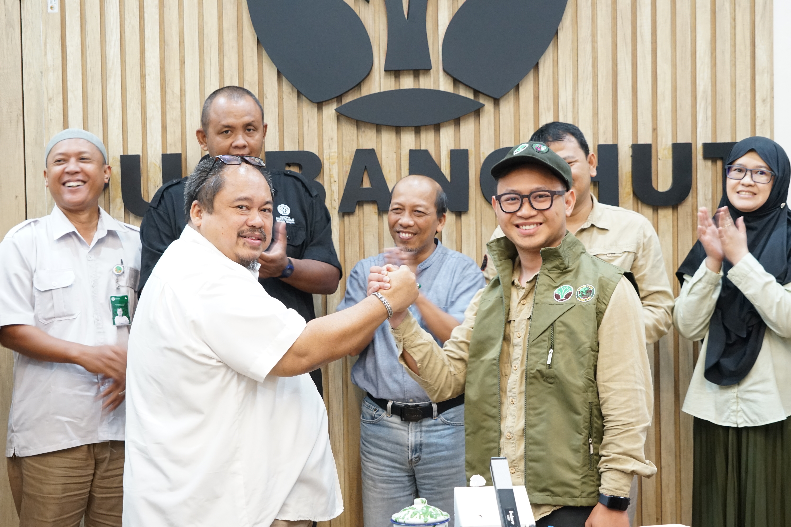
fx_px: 1362
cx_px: 396
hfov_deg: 32.4
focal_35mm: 62
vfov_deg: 21.9
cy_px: 264
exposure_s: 1/15
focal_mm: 62
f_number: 7.1
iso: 3200
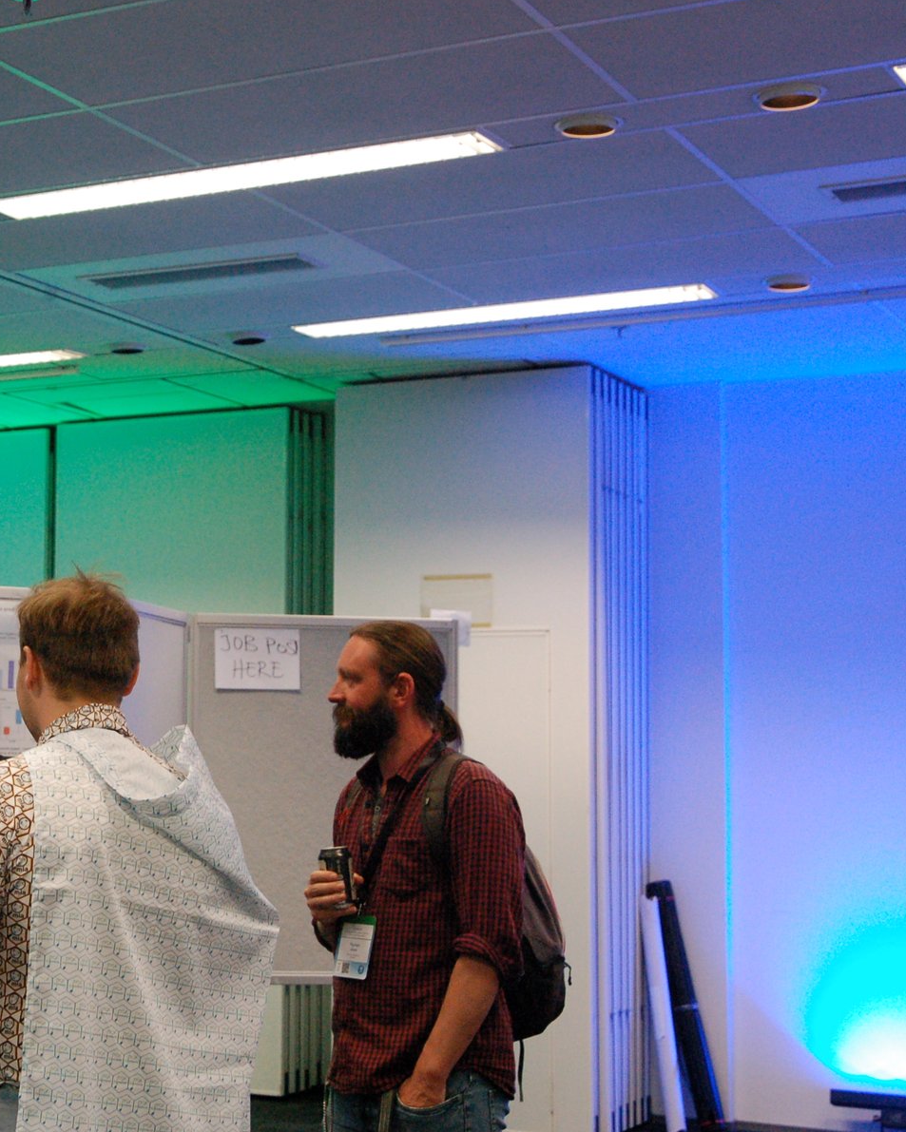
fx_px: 2138
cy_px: 608
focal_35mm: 64
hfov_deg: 23.4
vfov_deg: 29.7
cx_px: 114
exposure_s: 1/125
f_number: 5
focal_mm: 27
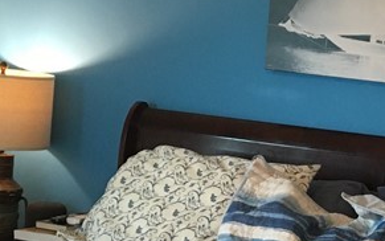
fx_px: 1133
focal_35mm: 108
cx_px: 422
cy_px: 172
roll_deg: -4.4
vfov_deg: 12.1
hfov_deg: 18.6
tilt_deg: -5.2
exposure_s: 1/30
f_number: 2.2
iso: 125
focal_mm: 4.15
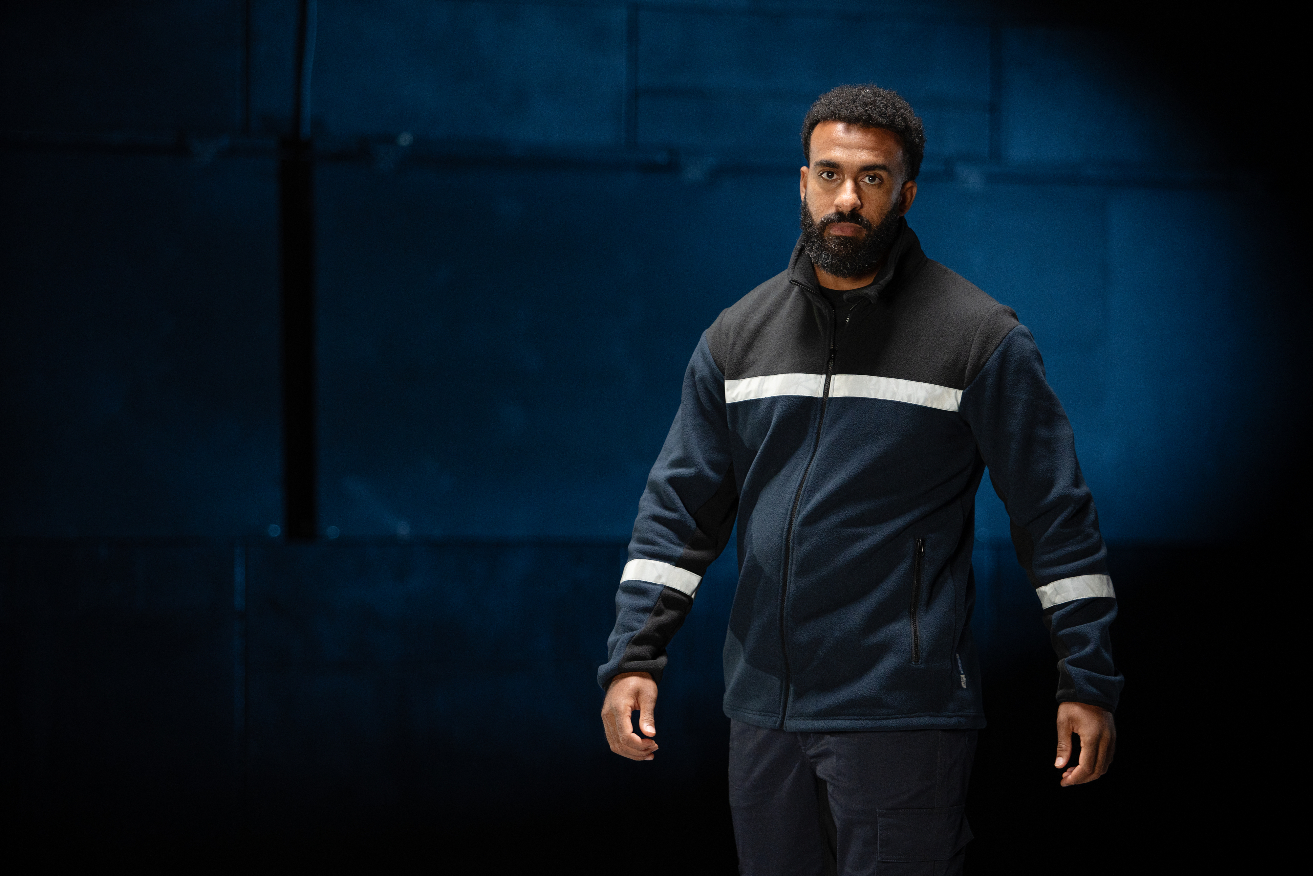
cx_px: 656
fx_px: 5288
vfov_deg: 9.5
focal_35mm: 145
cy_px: 438
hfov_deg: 14.2
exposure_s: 1/100
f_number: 2.8
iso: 800
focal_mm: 145
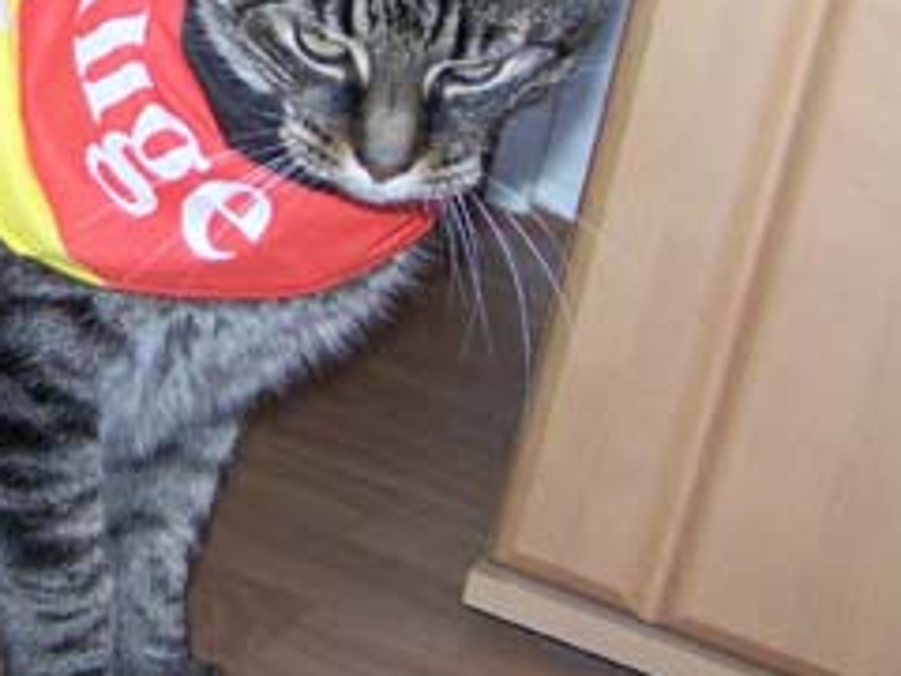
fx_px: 2473
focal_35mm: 95
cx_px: -38
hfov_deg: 19.9
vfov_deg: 15.3
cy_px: 26
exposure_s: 1/60
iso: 160
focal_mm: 6.3
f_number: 2.8
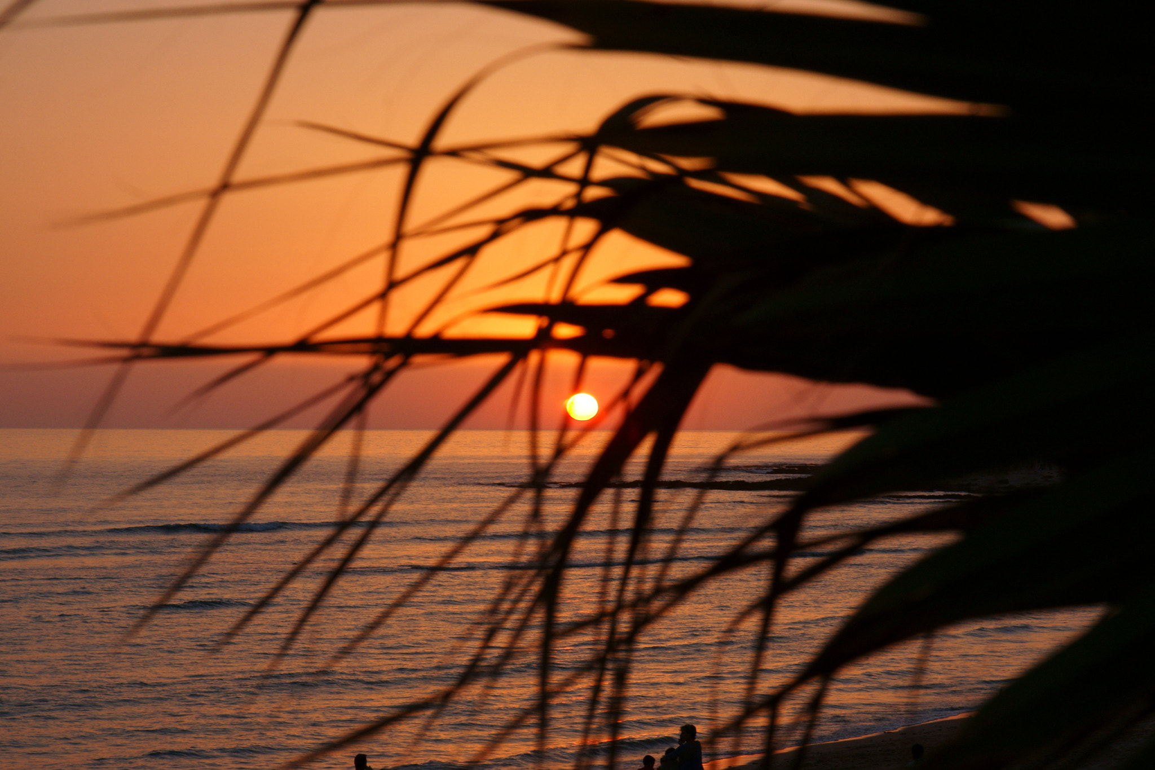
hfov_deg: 19.5
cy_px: 385
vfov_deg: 13.0
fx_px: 3368
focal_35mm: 105
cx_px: 578
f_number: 10
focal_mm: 70
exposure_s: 1/80
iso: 320
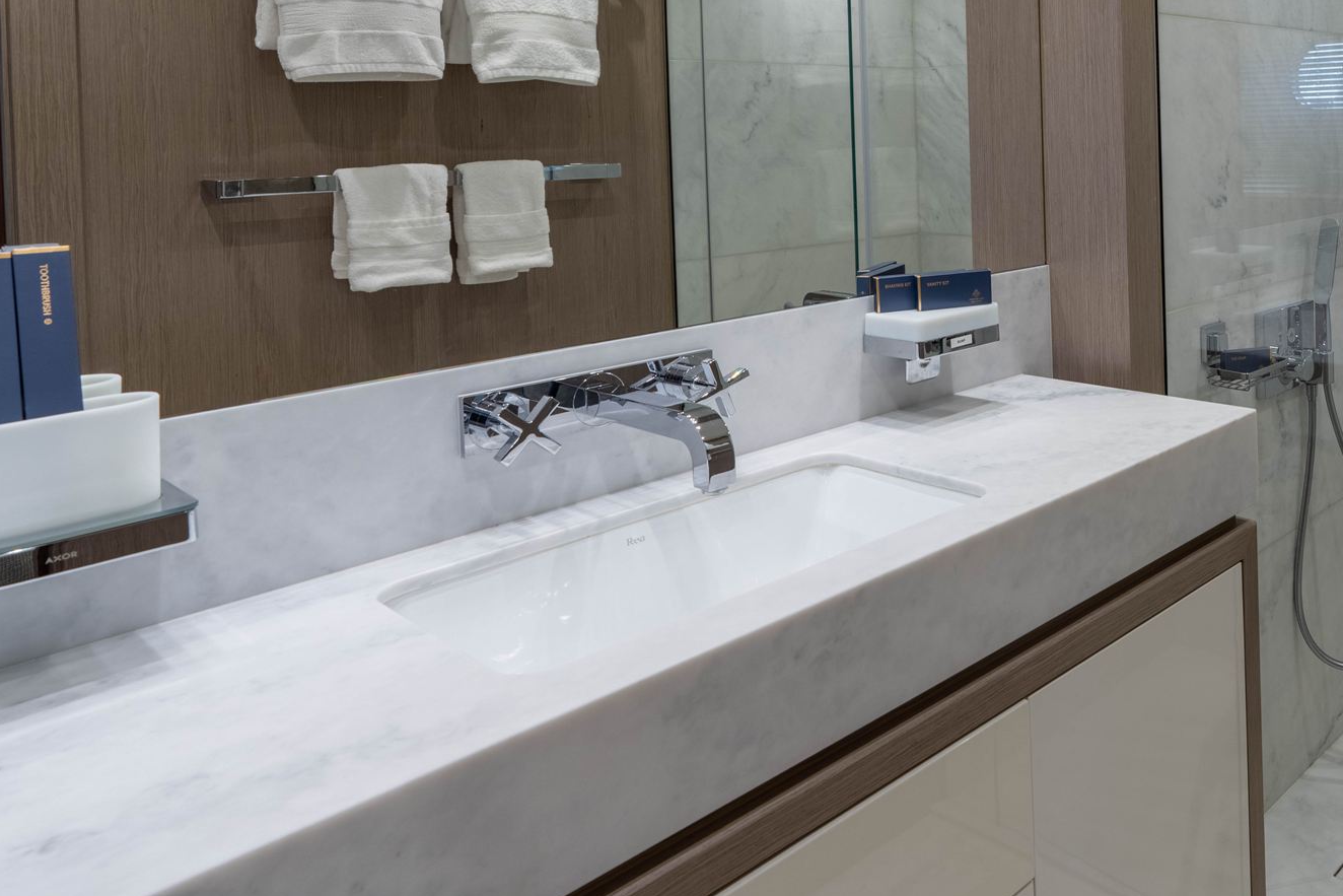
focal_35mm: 29
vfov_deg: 42.4
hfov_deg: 56.0
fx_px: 1082
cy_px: 145
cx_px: 1181
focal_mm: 16
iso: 800
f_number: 8
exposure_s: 1/60
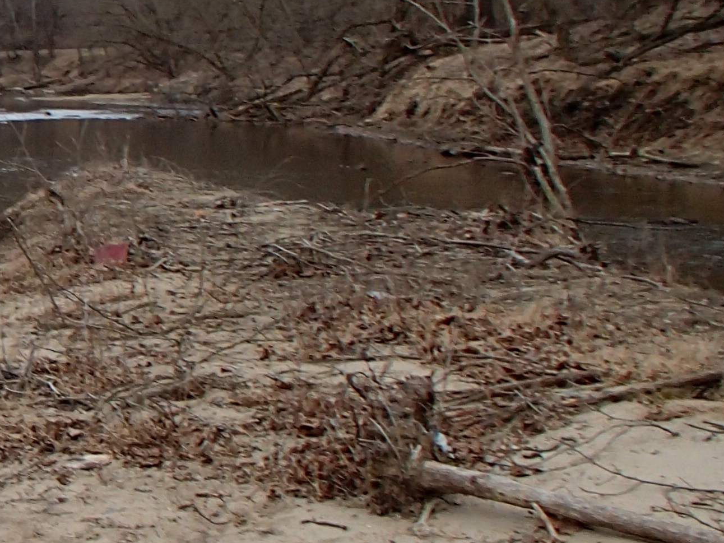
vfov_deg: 17.1
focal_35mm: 86
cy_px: 182
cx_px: -183
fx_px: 1799
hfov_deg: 20.9
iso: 200
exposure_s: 1/60
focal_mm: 5
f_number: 3.9
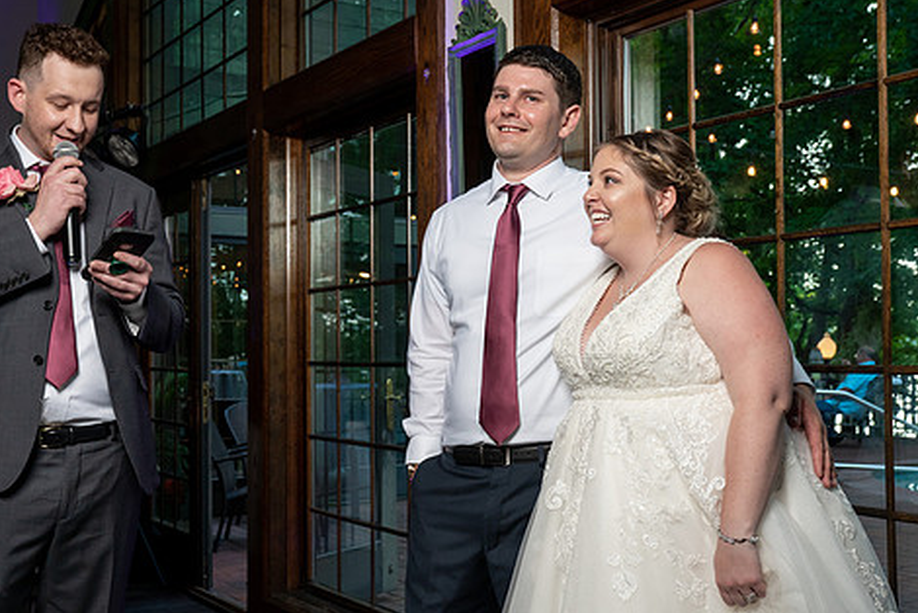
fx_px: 1123
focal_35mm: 44
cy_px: 319
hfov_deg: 44.3
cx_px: 373
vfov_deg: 30.6
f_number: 5.6
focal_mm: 35
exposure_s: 1/200
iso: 2000
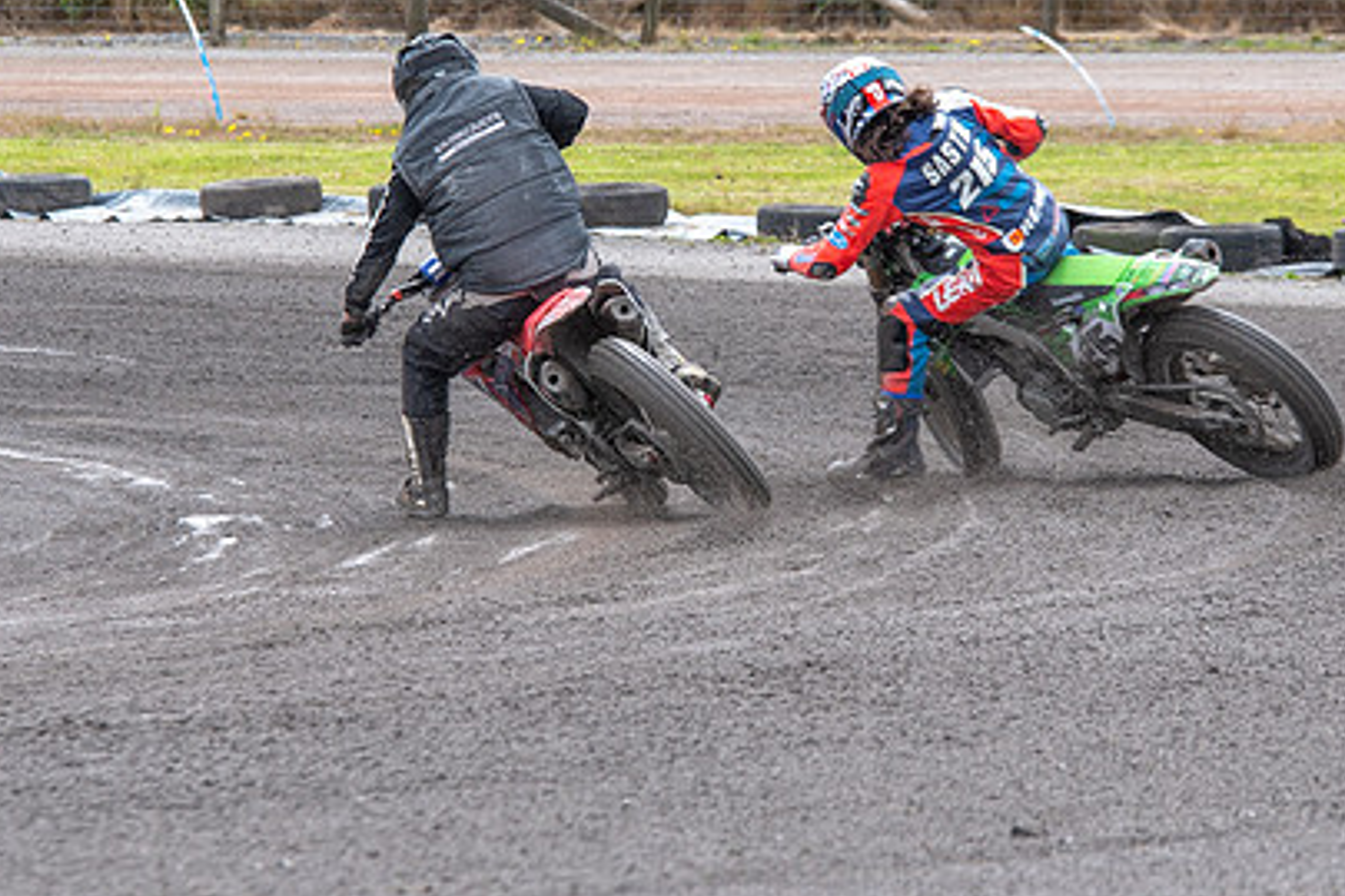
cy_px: 243
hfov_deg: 4.1
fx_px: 18791
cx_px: 780
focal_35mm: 503
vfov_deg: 2.7
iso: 160
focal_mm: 200
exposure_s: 1/250
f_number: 8
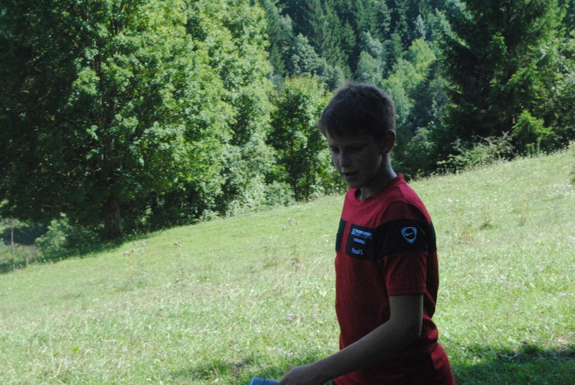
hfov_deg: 24.6
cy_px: 192
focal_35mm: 82
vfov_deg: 16.6
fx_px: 1320
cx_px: 288
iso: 1600
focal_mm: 55
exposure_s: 1/200
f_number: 20
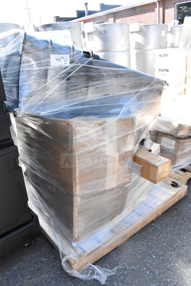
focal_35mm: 27
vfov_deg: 67.4
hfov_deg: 47.9
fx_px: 215
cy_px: 143
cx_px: 96
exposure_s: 1/800
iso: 6400
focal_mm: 18
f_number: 18
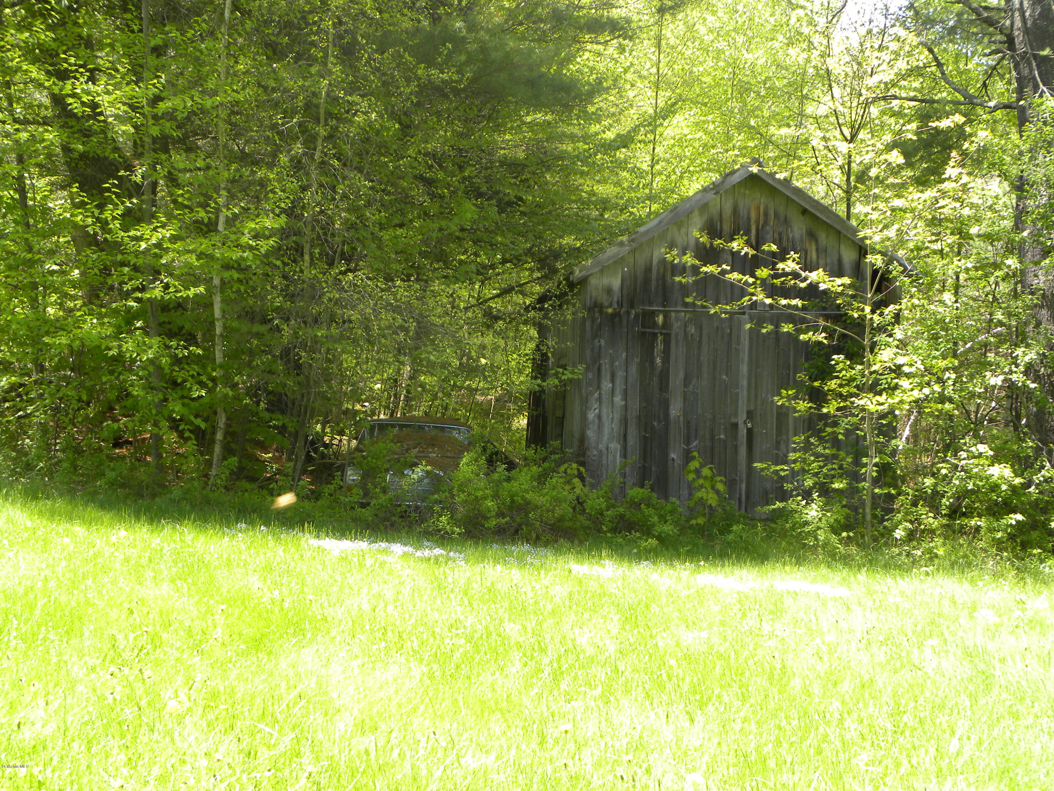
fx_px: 1401
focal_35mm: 46
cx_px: 527
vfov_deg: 31.5
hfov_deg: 41.2
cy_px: 396
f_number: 3.2
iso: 64
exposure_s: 1/96.6
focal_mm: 8.2
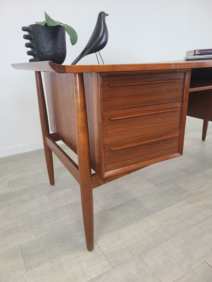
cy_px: 141
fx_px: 212
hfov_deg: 53.1
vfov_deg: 67.3
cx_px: 106
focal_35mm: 26
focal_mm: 5.4
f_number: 1.8
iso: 80
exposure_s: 1/50
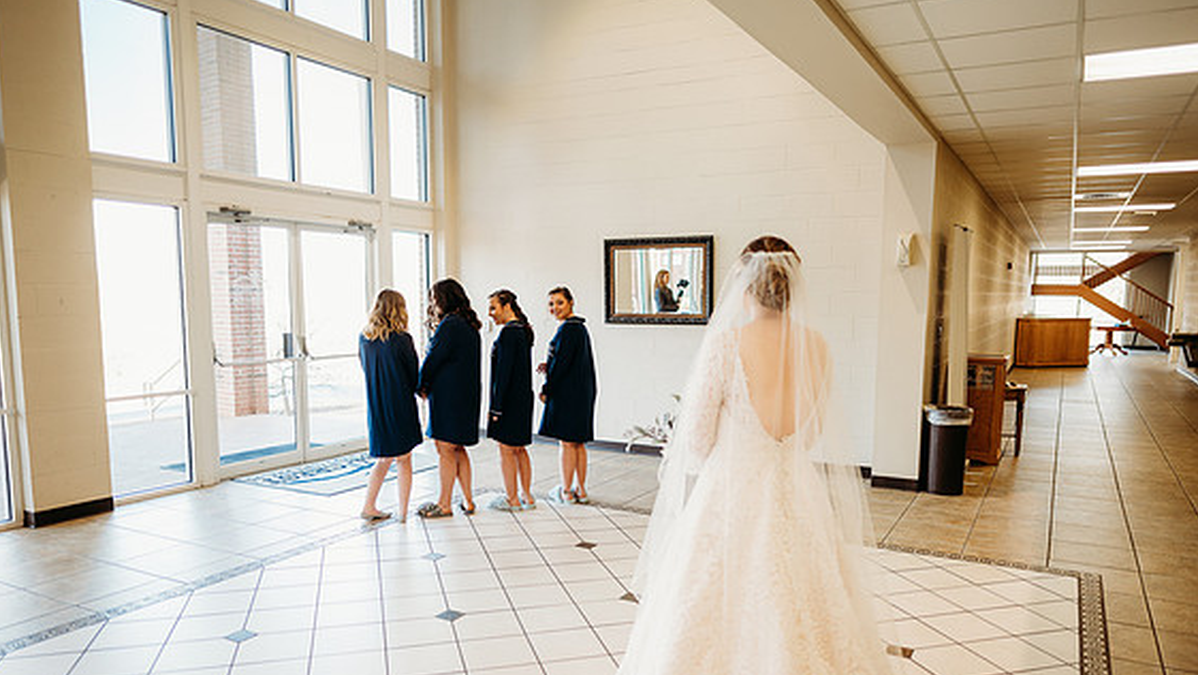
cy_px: 403
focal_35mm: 26
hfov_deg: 71.9
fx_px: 826
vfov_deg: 44.2
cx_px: 609
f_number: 1.8
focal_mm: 24
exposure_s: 1/160
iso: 400
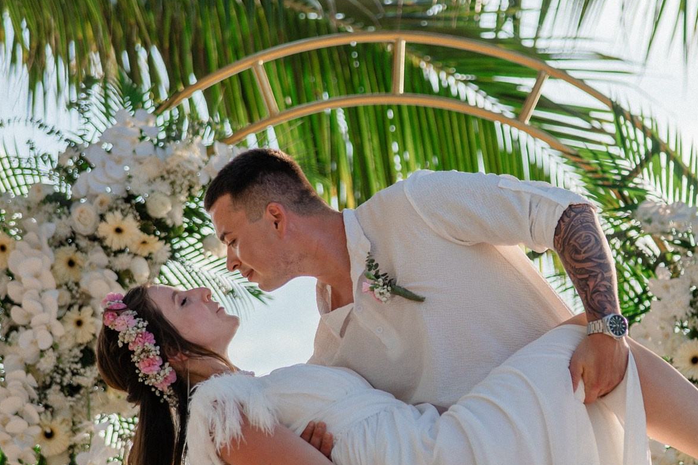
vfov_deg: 13.4
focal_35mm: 102
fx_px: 1977
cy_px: 246
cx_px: 441
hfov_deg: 20.0
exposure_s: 1/3200
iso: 250
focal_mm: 50
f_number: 2.2
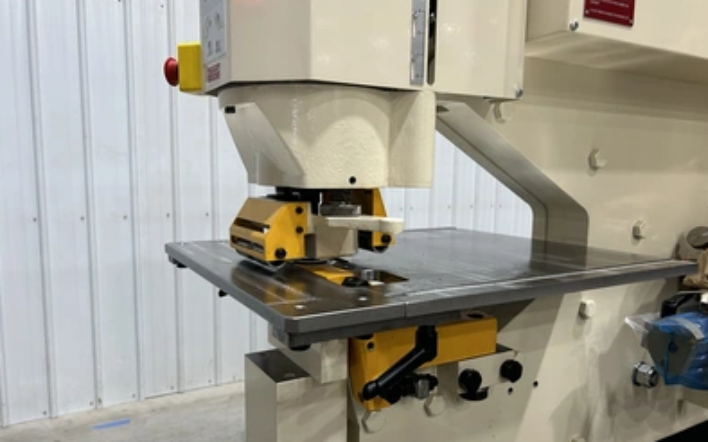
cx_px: 352
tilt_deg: -7.6
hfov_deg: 66.5
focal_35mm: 28
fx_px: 540
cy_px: 250
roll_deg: -0.1
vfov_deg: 44.4
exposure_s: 1/60
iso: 160
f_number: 1.5
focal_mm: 5.7
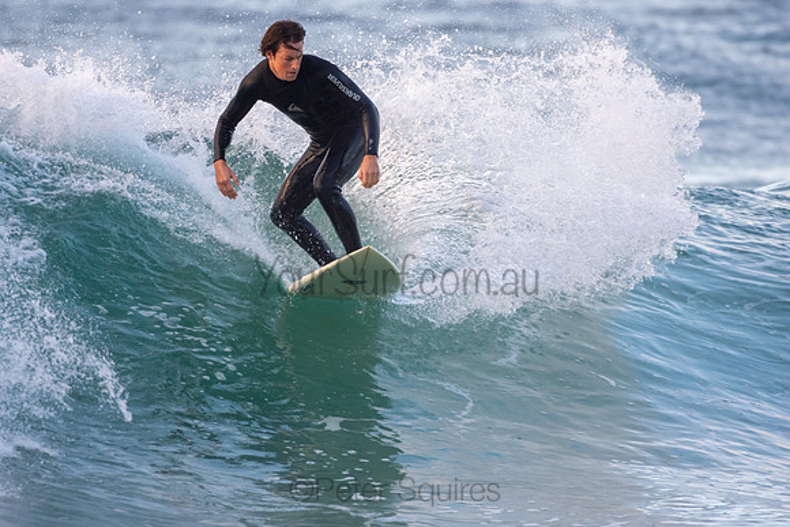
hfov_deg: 2.7
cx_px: 395
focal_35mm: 750
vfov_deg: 1.8
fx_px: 16461
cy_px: 264
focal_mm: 500
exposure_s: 1/500
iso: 800
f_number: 5.6
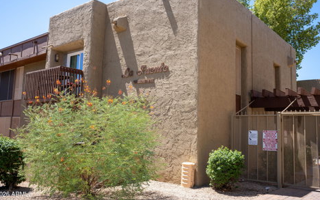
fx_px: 305
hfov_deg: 55.3
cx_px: 159
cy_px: 95
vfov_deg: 36.3
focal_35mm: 35
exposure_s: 1/125
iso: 100
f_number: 9
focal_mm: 33.5
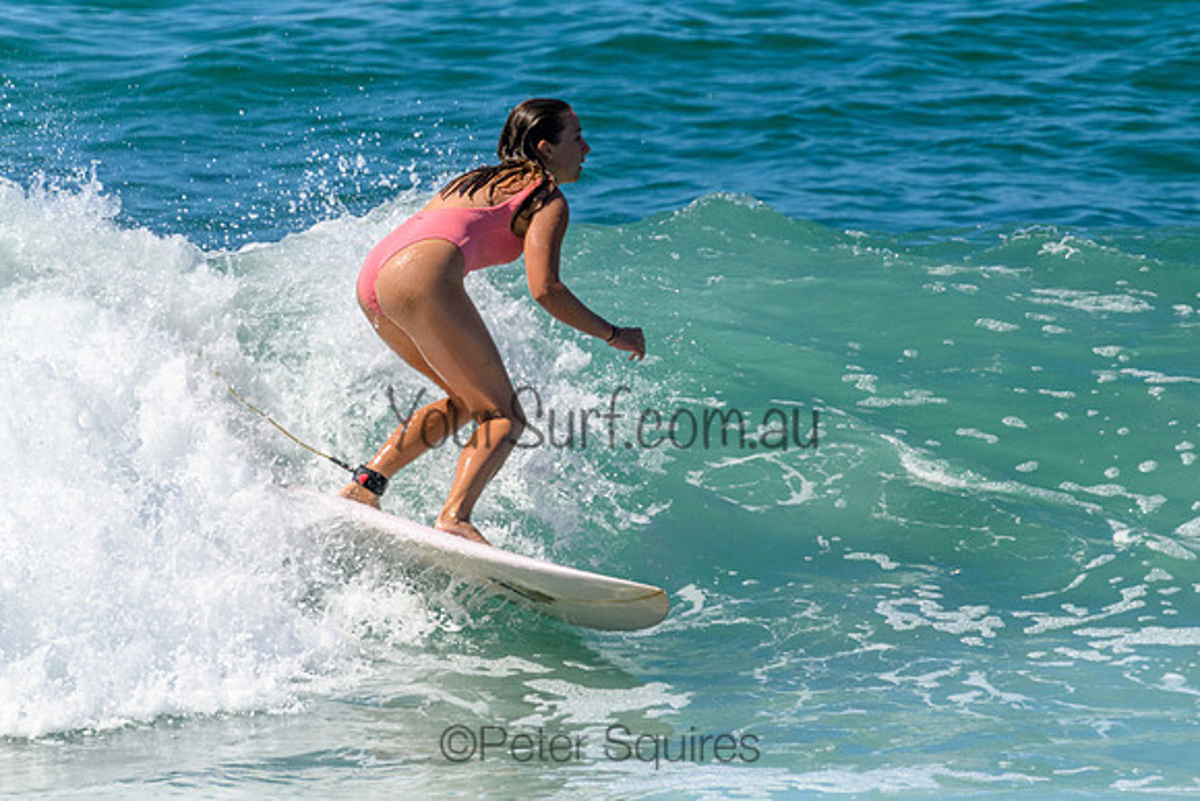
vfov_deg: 1.3
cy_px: 309
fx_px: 36693
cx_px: 598
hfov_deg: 1.9
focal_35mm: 1101
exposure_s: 1/2000
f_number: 11
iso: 1000
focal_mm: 800
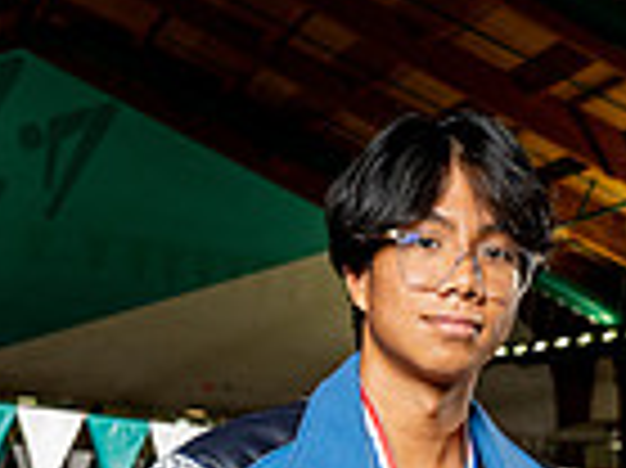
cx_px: 279
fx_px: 1915
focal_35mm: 106
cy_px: 945
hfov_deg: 18.6
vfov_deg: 12.3
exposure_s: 1/250
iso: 640
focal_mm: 34
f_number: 5.6
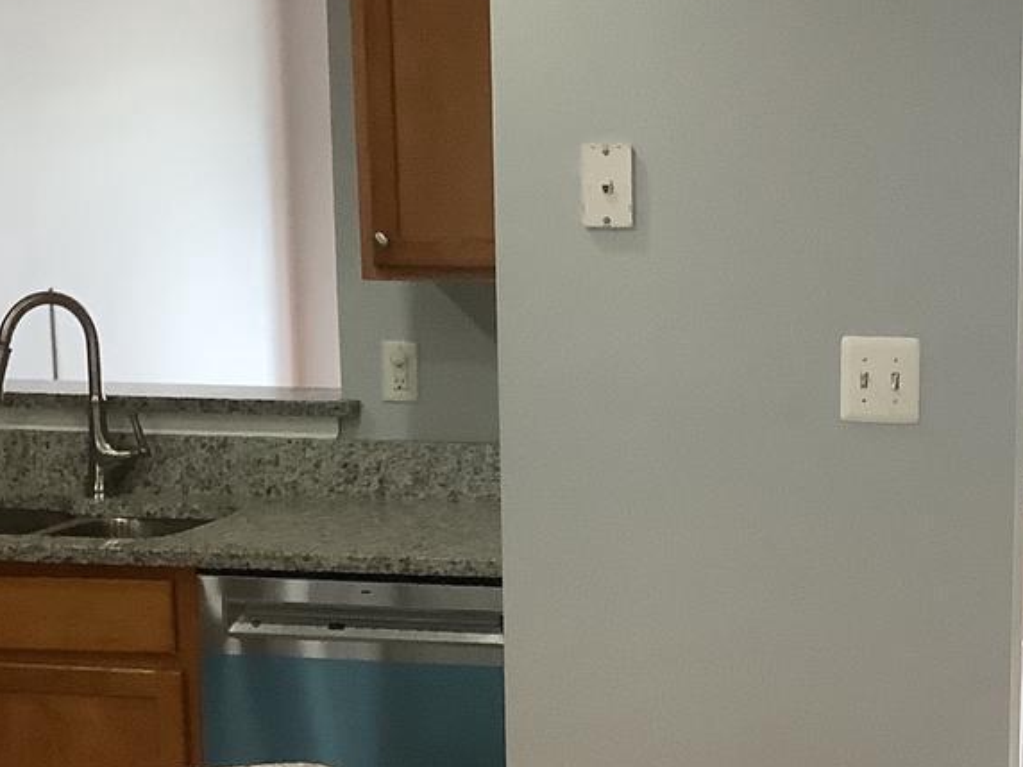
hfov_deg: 24.7
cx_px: 790
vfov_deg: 18.8
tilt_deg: -10.8
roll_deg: -0.7
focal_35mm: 78
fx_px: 2305
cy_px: 565
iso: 200
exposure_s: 1/60
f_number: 2.4
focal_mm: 3.3
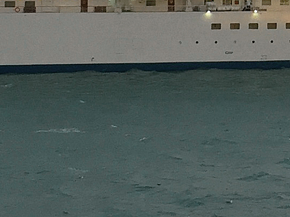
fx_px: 1474
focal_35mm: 176
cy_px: -89
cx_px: 343
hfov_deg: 11.0
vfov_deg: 8.3
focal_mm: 4.15
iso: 50
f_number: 2.2
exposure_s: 1/100
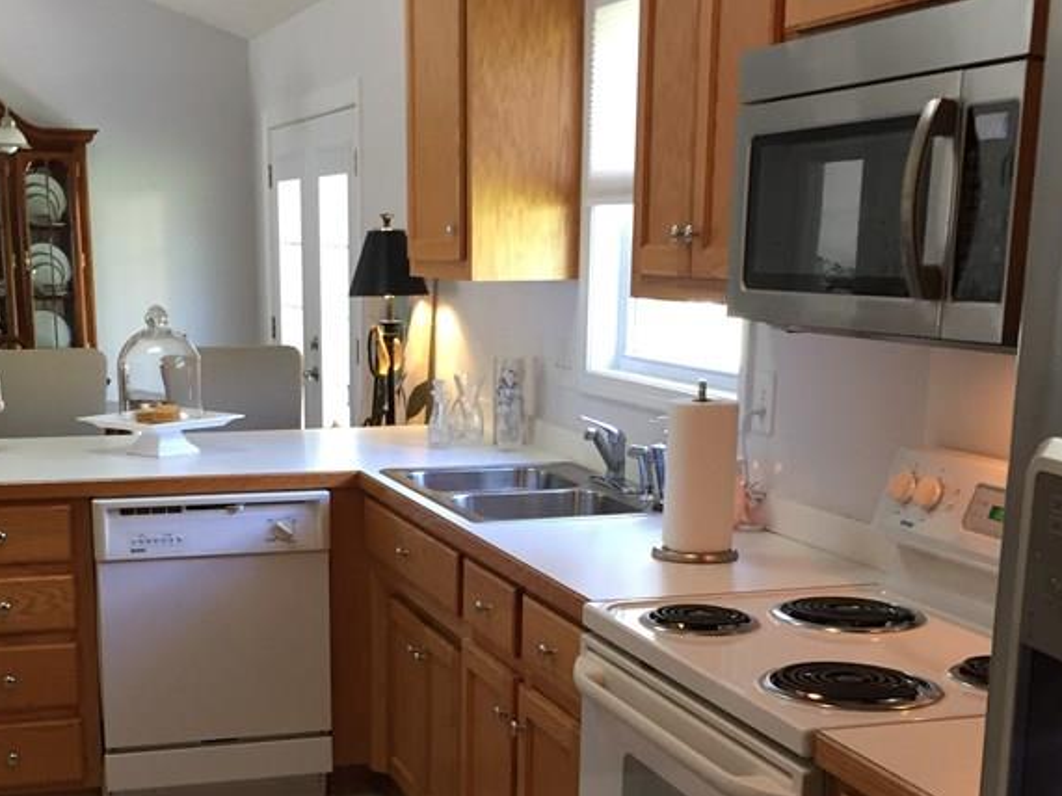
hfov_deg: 36.7
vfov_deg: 27.4
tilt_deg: -12.3
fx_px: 1595
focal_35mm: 52
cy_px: 653
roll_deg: -1.4
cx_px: 424
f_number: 2.2
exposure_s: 1/30
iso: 100
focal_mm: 4.15
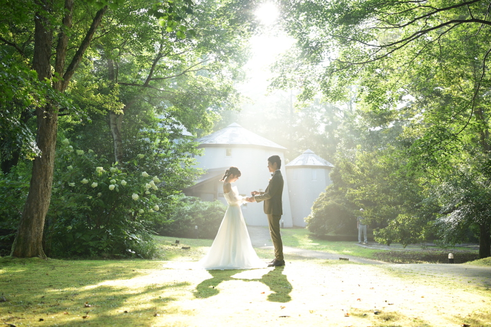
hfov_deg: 54.4
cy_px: 164
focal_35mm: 35
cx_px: 246
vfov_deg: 37.8
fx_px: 477
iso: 1000
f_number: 2.8
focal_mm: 35
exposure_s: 1/1600
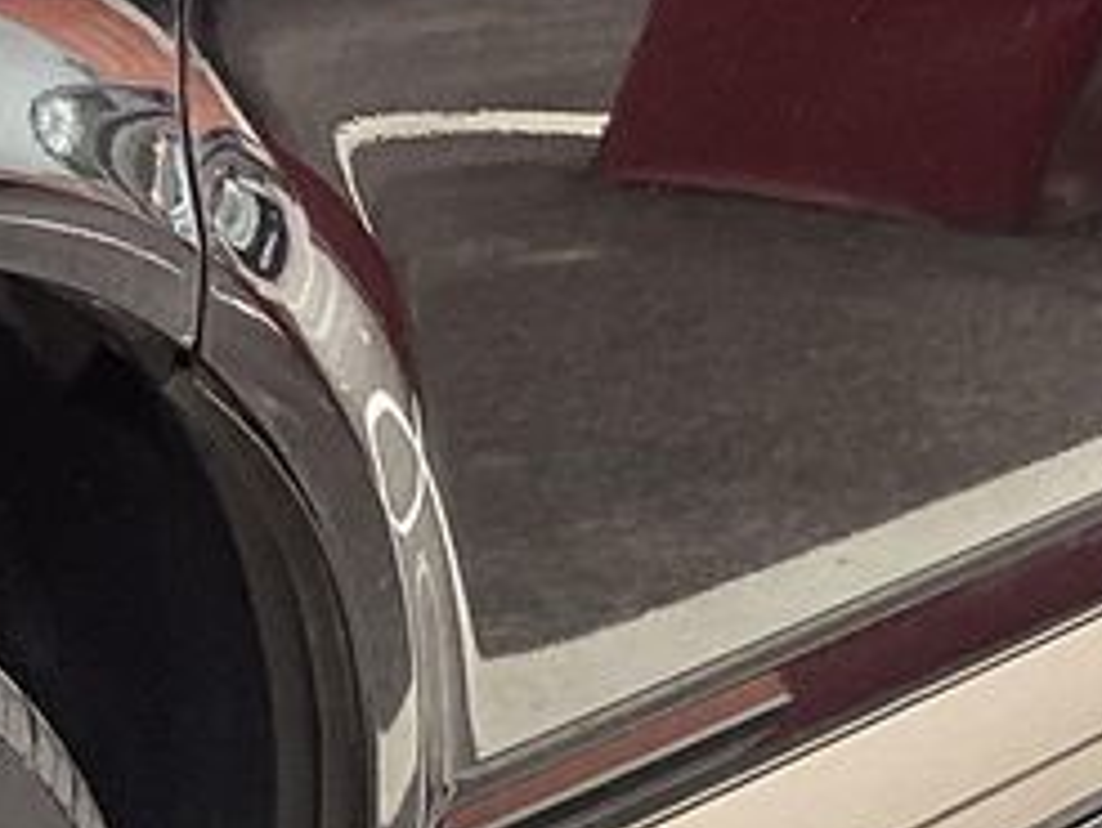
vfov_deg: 9.8
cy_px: 676
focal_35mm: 151
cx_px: -797
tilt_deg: -21.2
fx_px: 4812
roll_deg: -0.5
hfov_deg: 12.1
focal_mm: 3.3
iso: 64
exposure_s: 1/100
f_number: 2.4
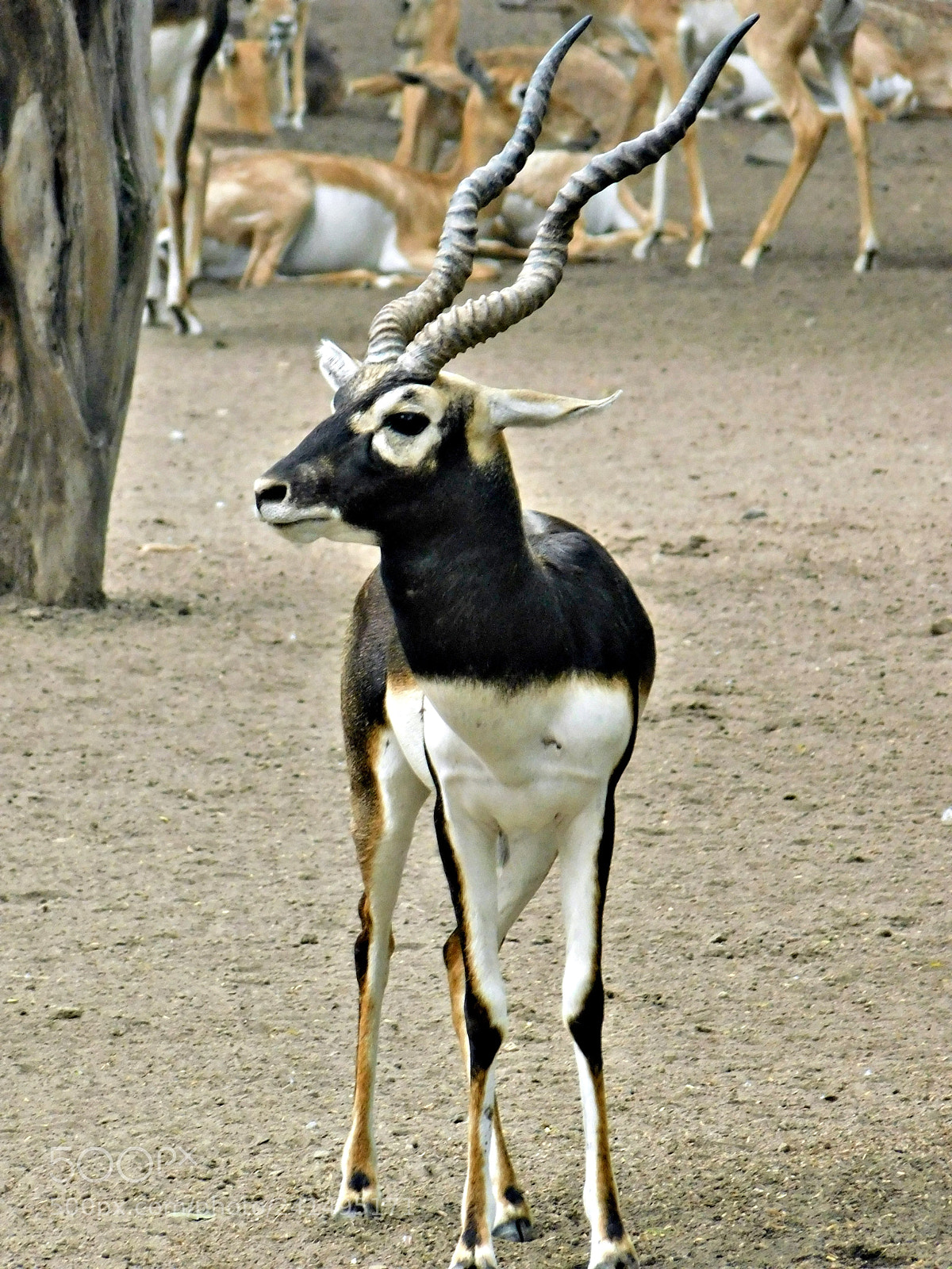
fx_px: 21158
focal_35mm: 577
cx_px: 476
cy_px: 634
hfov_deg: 2.6
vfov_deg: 3.4
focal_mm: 102.5
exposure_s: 1/160
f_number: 6
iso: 500
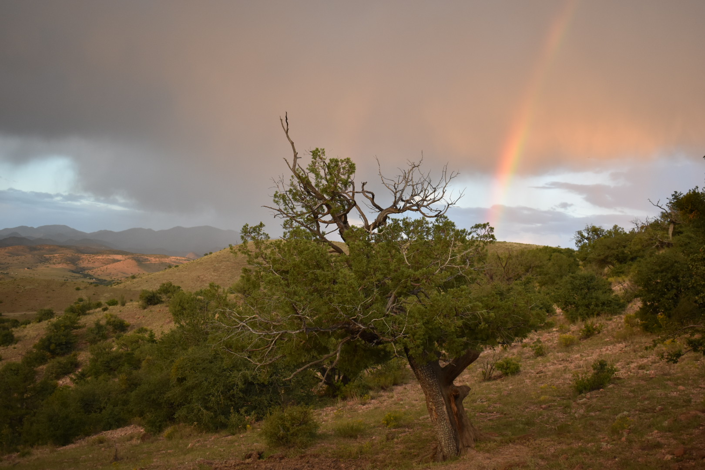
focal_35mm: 45
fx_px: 881
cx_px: 352
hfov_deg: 43.6
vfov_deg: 29.9
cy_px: 235
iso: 400
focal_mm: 30
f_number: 4.5
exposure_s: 1/80
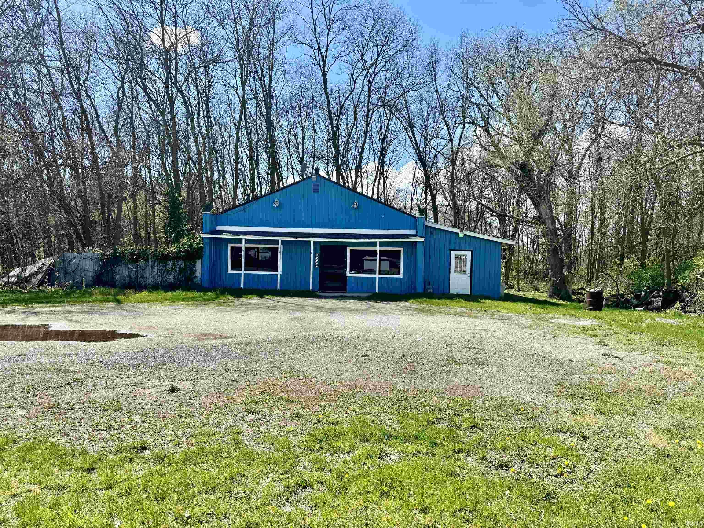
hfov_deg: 71.6
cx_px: 352
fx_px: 488
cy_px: 264
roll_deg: -1.8
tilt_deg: -0.5
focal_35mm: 24
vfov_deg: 56.8
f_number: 1.78
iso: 80
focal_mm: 6.76
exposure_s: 1/3413
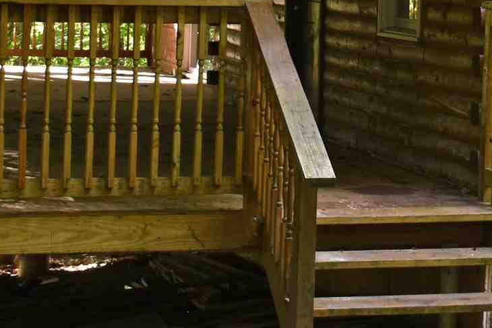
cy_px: -60
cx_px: 501
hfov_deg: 13.9
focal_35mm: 145
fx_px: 1983
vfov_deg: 9.3
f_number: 4
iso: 320
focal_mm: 23
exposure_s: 1/60
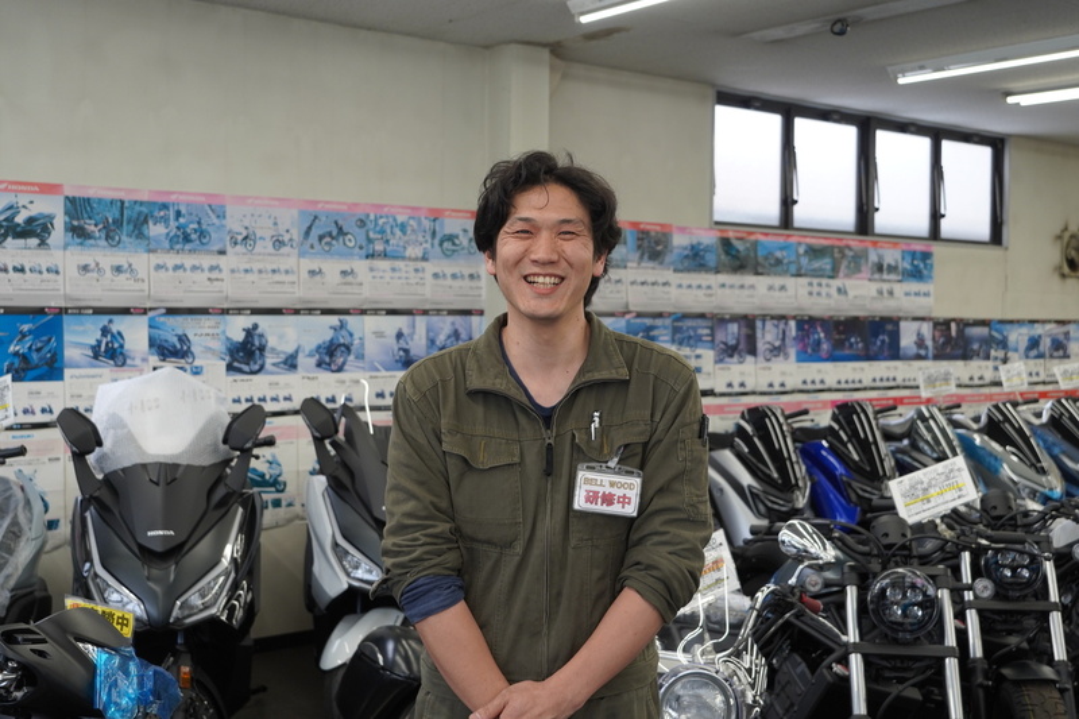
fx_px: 1288
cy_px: 360
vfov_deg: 31.2
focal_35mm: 43
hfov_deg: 45.4
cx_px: 540
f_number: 5.6
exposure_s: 1/160
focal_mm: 43
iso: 800
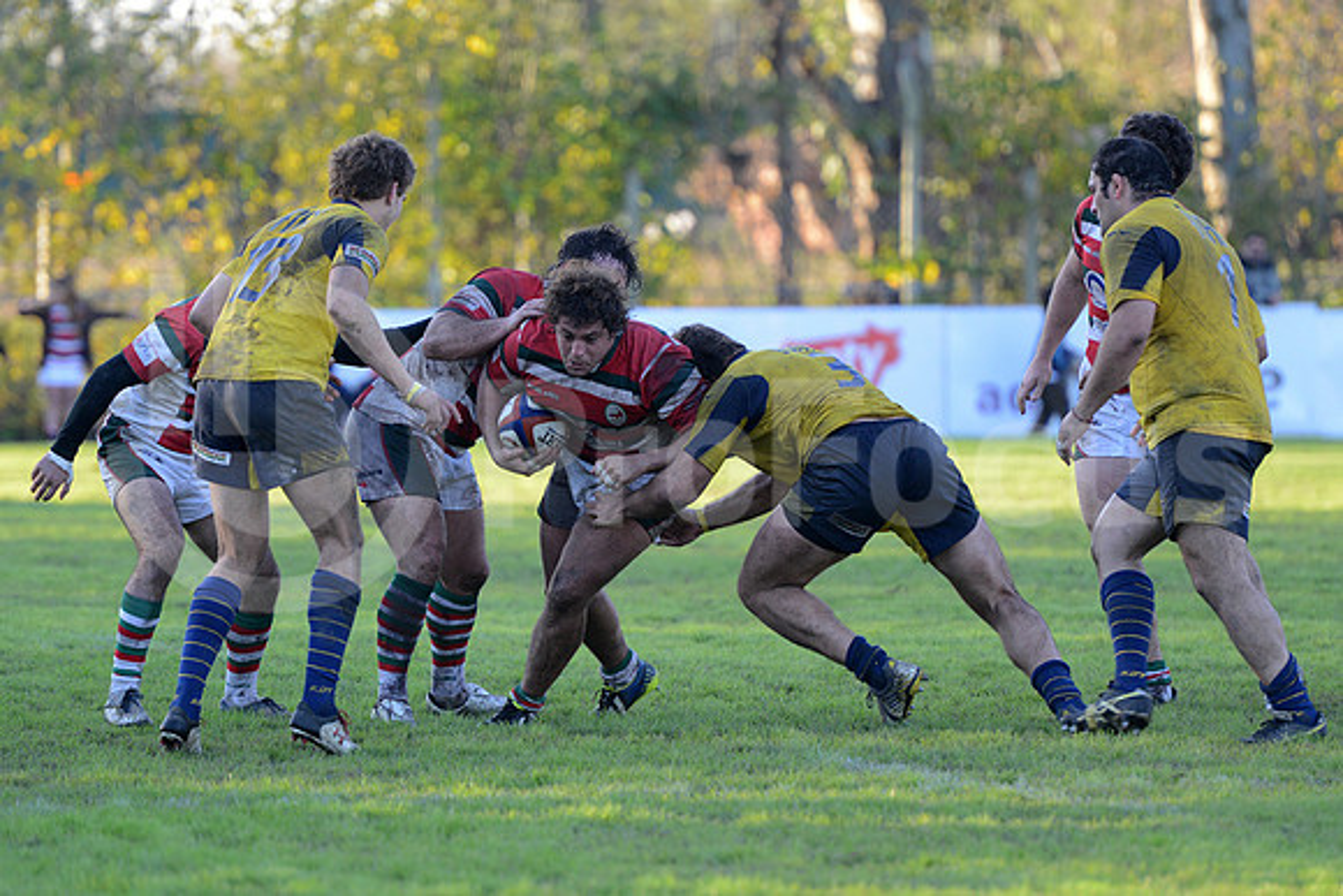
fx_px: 9701
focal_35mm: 260
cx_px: 672
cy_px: 448
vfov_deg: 5.3
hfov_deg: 7.9
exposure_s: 1/500
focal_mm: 260
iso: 1250
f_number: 4
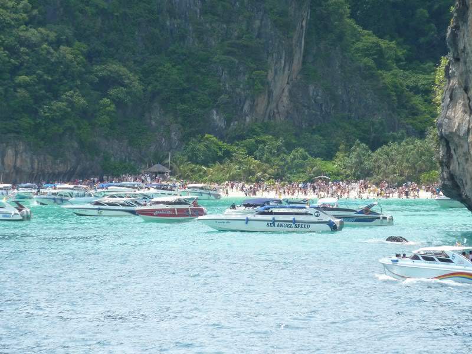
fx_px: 3204
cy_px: 177
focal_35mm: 235
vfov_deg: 6.3
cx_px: 236
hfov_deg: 8.4
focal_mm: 32.1
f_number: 4.5
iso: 80
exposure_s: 1/250
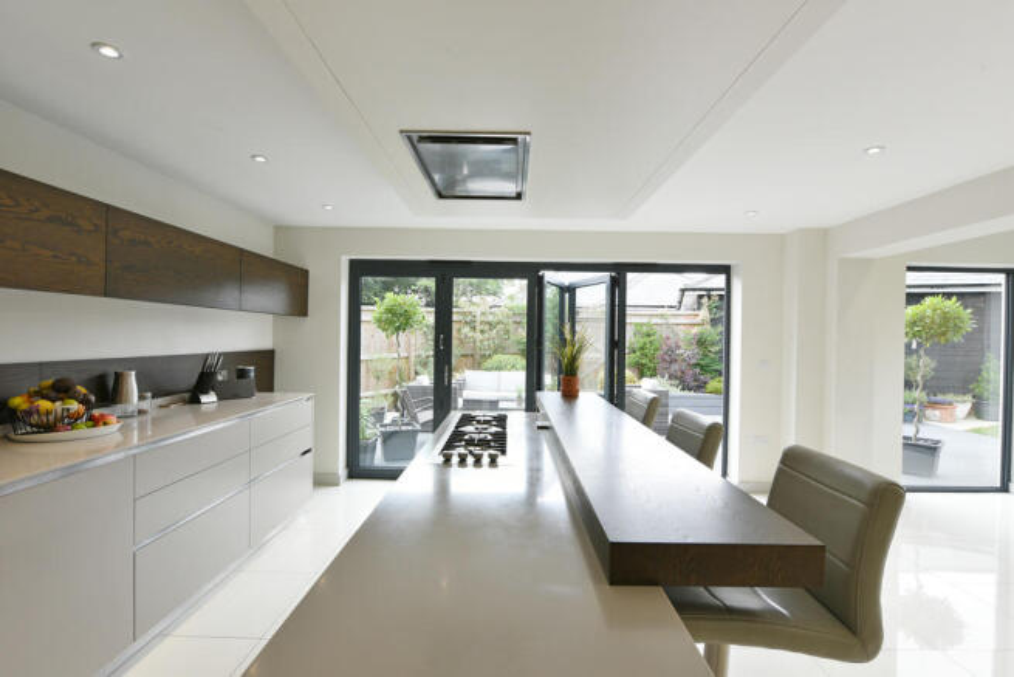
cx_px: 507
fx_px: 479
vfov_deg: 70.5
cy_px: 338
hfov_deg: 93.3
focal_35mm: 17
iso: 320
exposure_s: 1/8
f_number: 9
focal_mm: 17
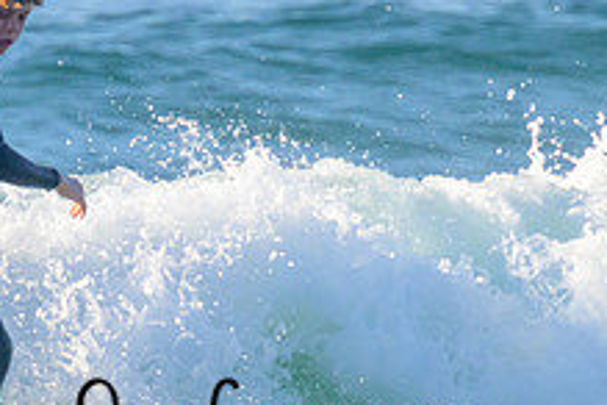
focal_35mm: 2737
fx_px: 46145
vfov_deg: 0.5
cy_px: 325
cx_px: 209
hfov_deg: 0.8
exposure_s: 1/2000
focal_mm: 800
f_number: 11
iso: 1400
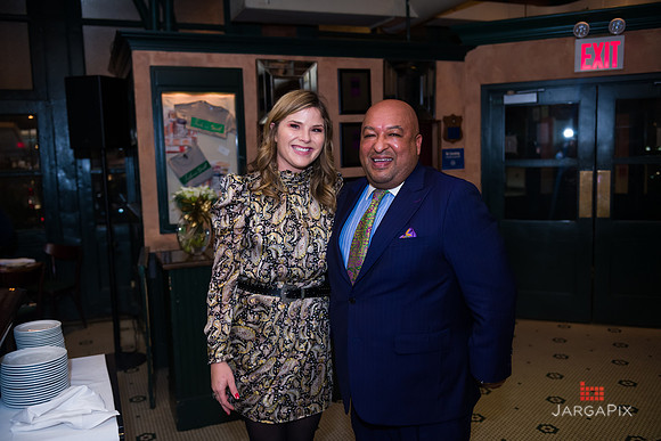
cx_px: 330
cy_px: 220
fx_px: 588
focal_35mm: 32
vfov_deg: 41.1
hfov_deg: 58.7
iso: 1000
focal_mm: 32
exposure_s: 1/125
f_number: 3.2
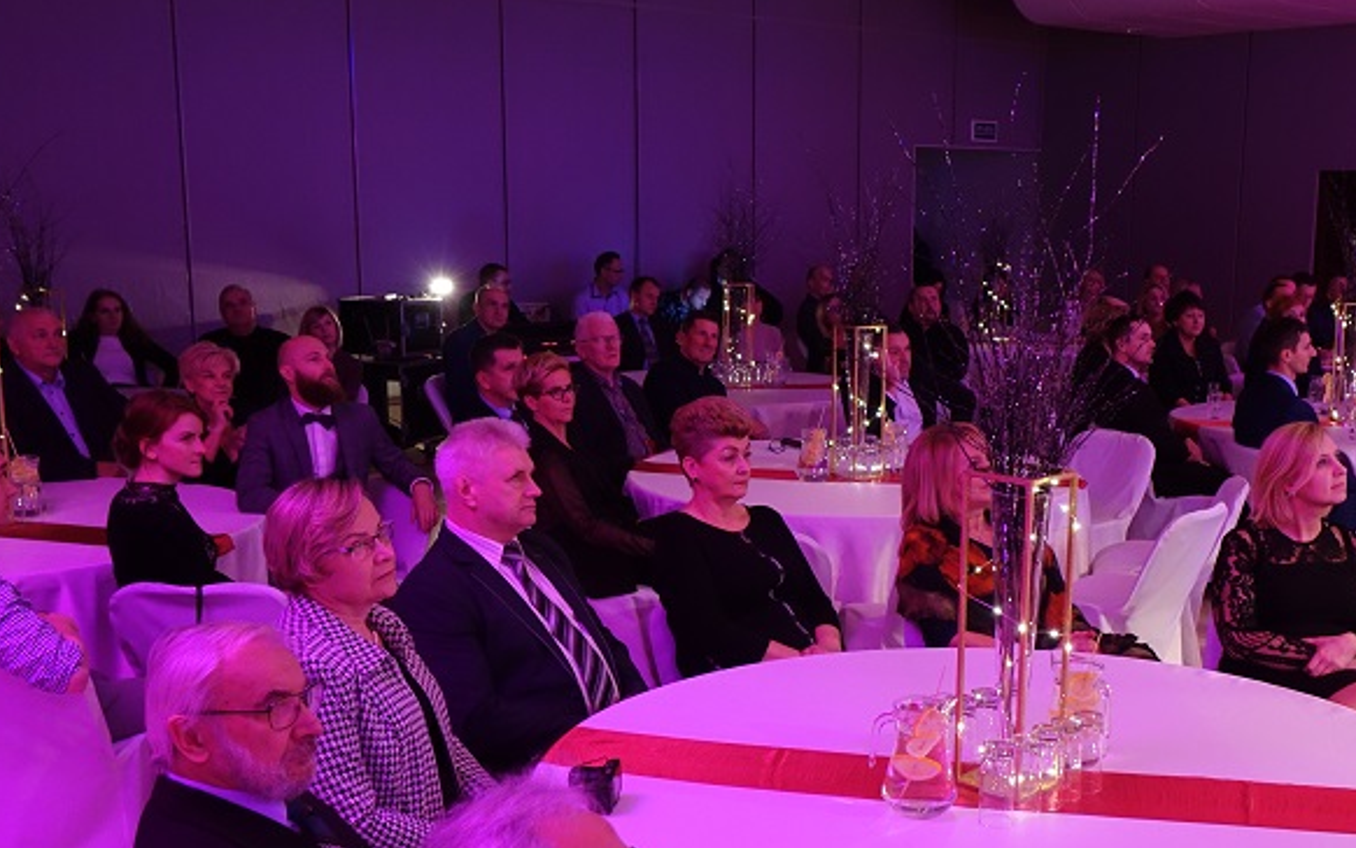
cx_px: 825
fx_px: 1552
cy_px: 525
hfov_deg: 46.9
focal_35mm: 42
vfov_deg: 30.4
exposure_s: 1/10
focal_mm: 11.13
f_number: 2.8
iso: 800
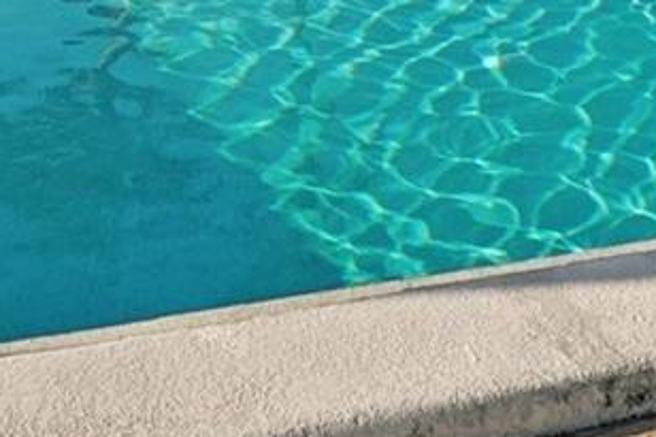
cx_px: 371
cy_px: -416
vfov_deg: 13.7
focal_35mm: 86
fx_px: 1559
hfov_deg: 23.7
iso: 400
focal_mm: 16.5
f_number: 8
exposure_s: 1/1000
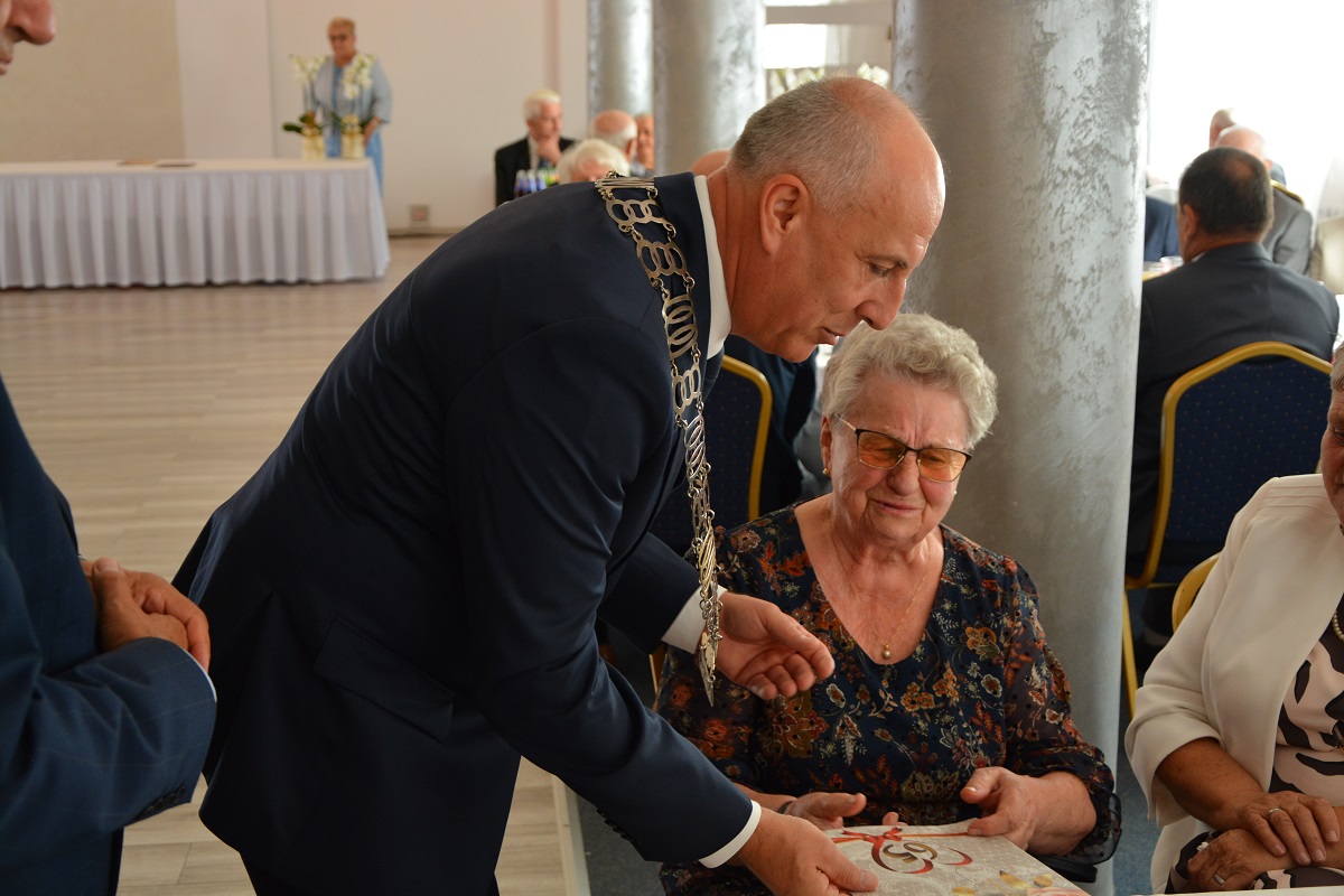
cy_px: 448
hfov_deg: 38.9
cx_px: 672
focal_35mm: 51
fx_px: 1904
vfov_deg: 26.5
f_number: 4.2
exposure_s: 1/60
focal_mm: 34
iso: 560
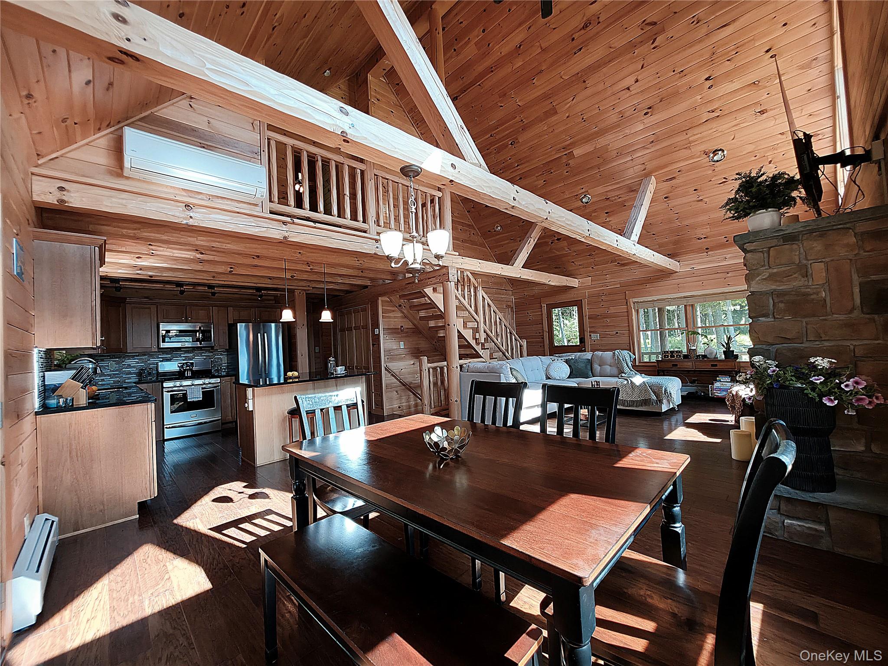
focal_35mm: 13
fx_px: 333
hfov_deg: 106.2
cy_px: 333
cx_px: 444
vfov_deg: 89.9
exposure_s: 1/60.2
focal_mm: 2.2
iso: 32
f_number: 1.9
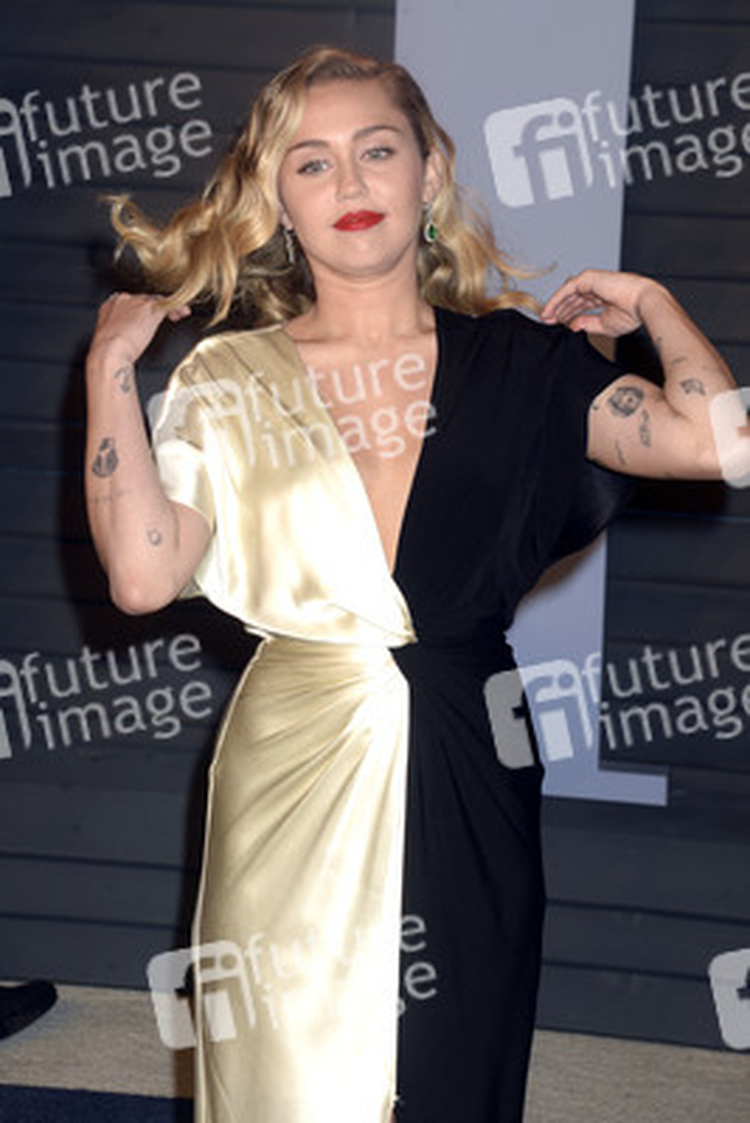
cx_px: 375
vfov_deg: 18.3
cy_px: 562
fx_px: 3497
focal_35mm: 112
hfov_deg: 12.2
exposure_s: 1/250
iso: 800
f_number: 5.6
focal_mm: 112
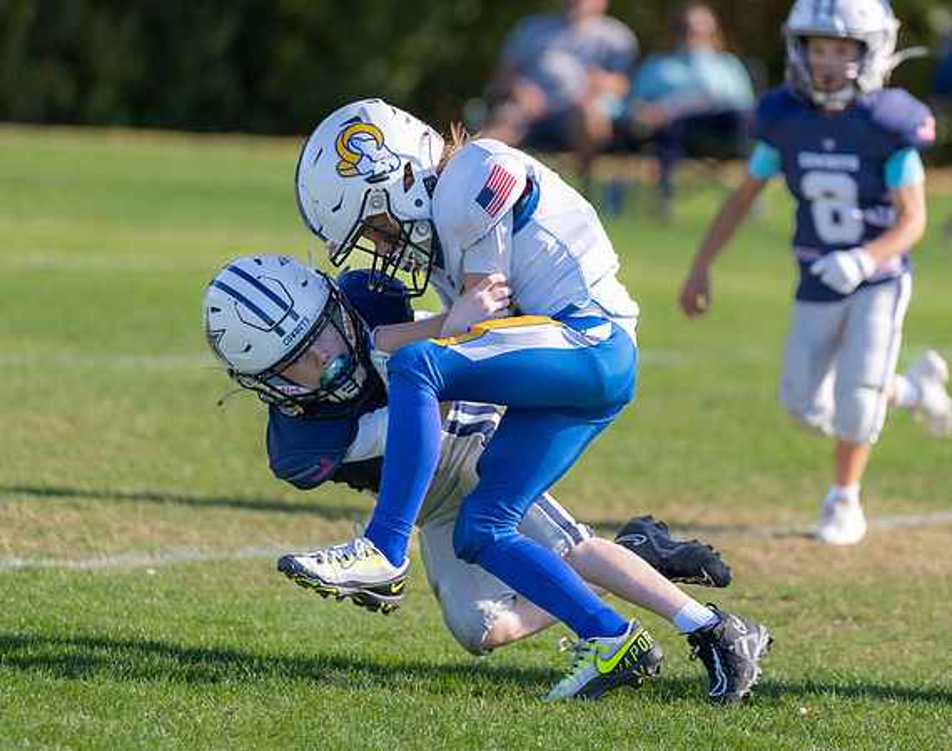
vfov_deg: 4.7
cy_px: 304
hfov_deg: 6.0
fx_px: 9061
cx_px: 580
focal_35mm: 323
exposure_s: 1/1600
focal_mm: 200
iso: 100
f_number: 2.8
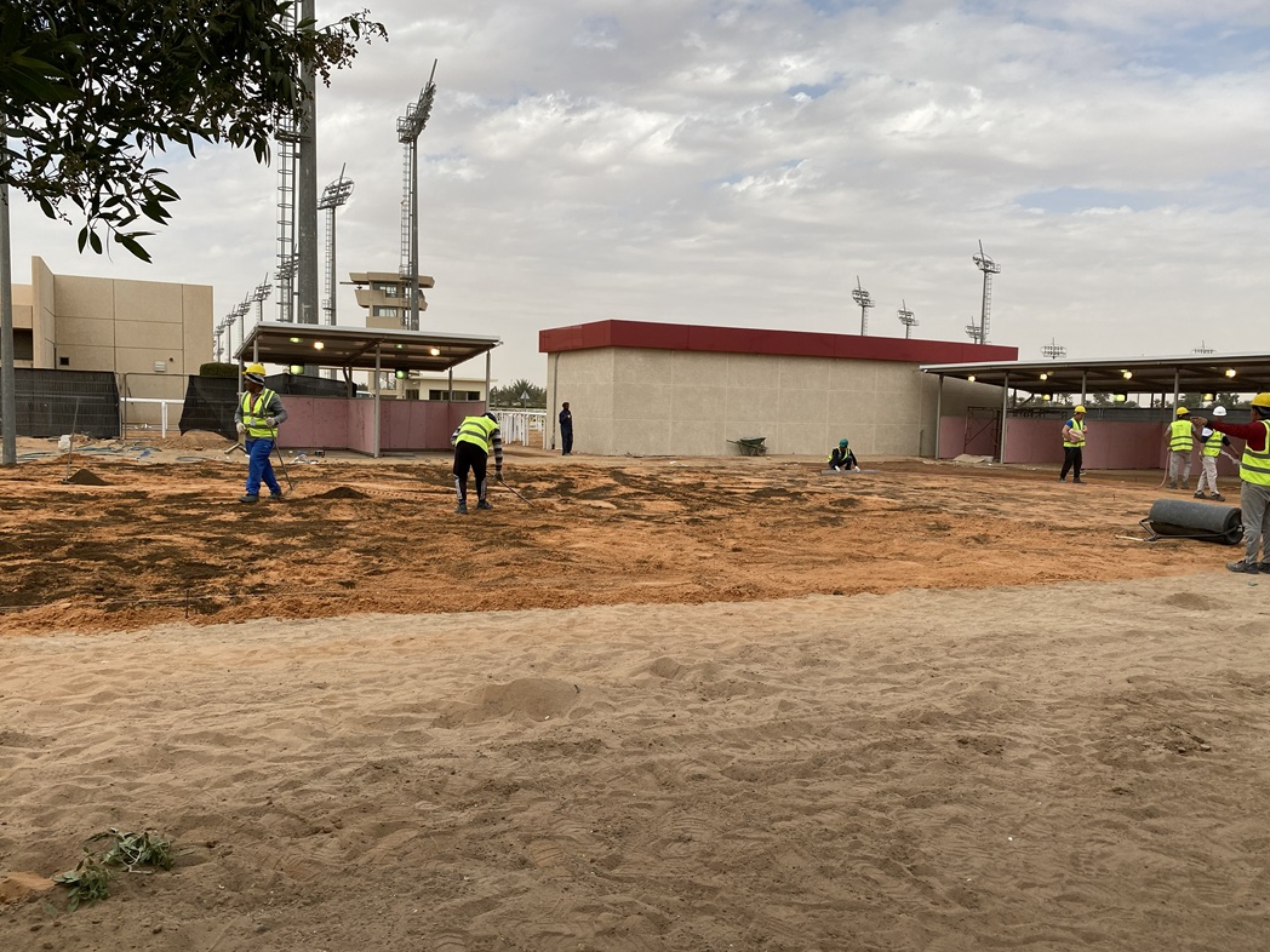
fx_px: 991
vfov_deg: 51.4
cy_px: 483
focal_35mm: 27
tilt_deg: -3.6
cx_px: 653
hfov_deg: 65.3
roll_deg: -1.6
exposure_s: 1/3135
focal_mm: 4.25
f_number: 1.8
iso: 32
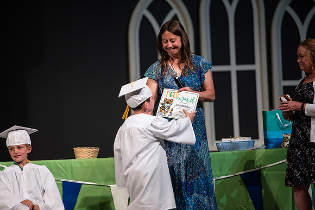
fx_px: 1750
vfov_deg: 6.9
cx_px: 158
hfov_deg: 10.3
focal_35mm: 200
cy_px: 105
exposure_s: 1/400
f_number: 2.8
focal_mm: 200
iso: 500
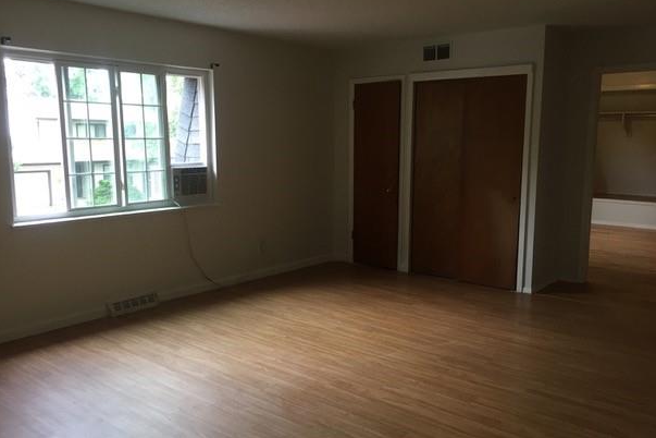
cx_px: 310
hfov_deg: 58.7
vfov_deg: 41.1
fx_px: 583
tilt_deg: -9.0
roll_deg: +0.1
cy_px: 232
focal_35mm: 32
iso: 80
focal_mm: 4.15
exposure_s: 1/30
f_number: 2.2
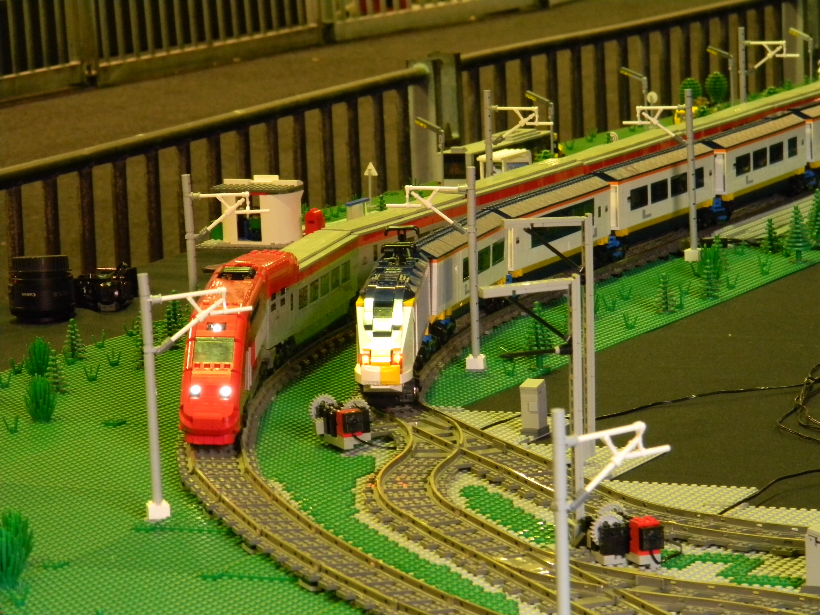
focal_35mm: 148
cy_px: 308
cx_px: 410
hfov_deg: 13.3
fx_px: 3506
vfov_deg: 10.0
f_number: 5
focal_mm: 26.8
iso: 400
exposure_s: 1/6
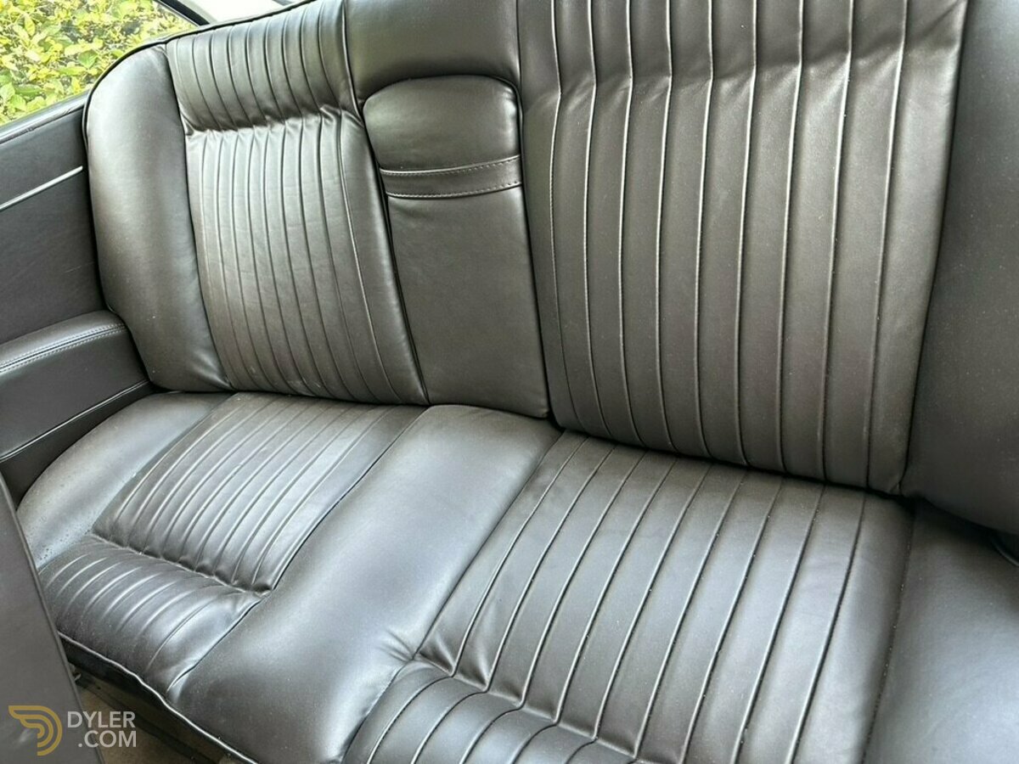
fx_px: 706
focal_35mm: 24
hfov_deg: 71.6
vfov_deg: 56.8
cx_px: 510
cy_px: 382
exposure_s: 1/74
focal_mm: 6.86
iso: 250
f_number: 1.78
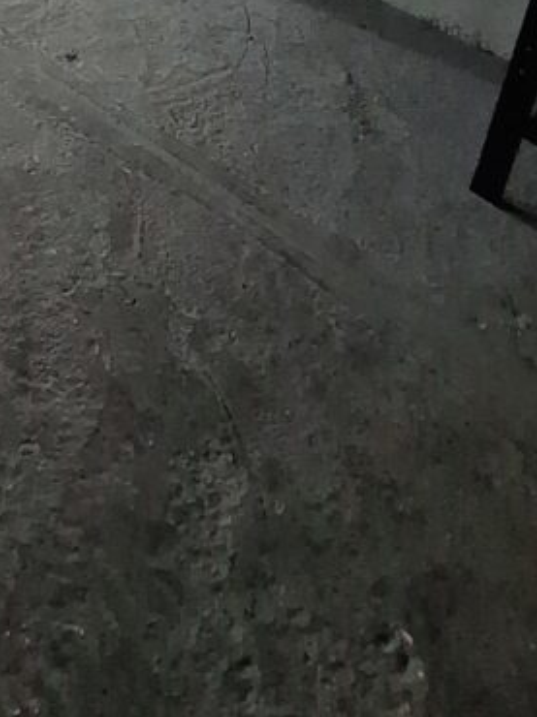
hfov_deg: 36.8
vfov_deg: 34.7
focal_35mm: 36
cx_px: 41
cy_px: -229
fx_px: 745
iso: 500
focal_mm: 1.74
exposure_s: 1/24
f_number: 2.2
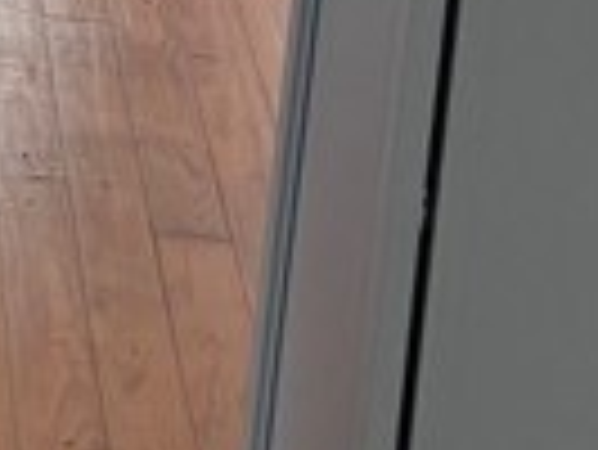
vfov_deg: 6.7
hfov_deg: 9.2
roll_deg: -6.0
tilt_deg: -4.1
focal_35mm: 200
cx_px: -670
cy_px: -932
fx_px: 3458
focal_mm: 5.96
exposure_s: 1/121
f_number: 1.6
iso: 100
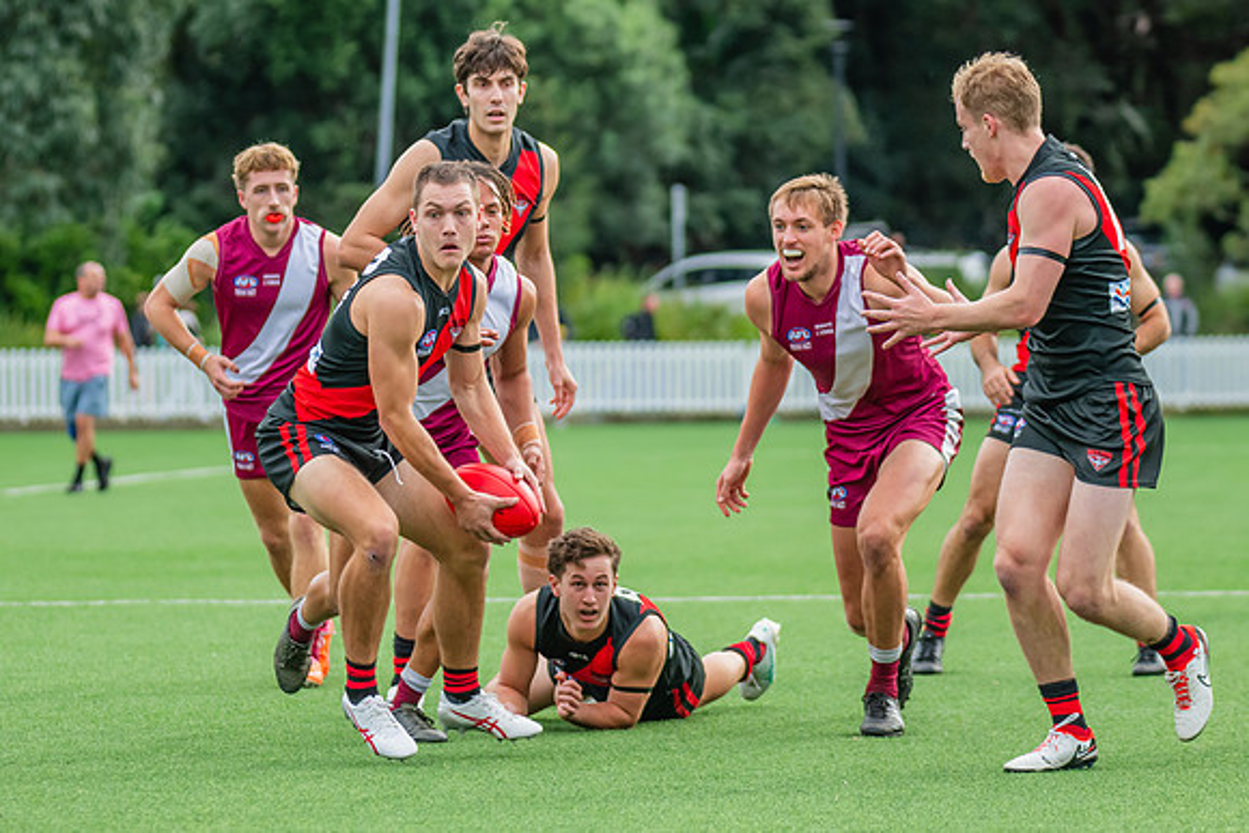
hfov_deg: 8.4
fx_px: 8531
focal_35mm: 246
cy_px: 350
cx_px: 502
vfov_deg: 5.6
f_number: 4.5
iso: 800
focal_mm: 170
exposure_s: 1/1250
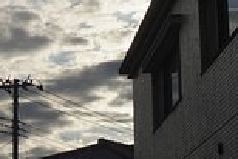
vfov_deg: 7.8
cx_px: -66
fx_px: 1165
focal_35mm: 176
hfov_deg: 11.4
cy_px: 16
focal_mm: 35
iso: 200
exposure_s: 1/2000
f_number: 8
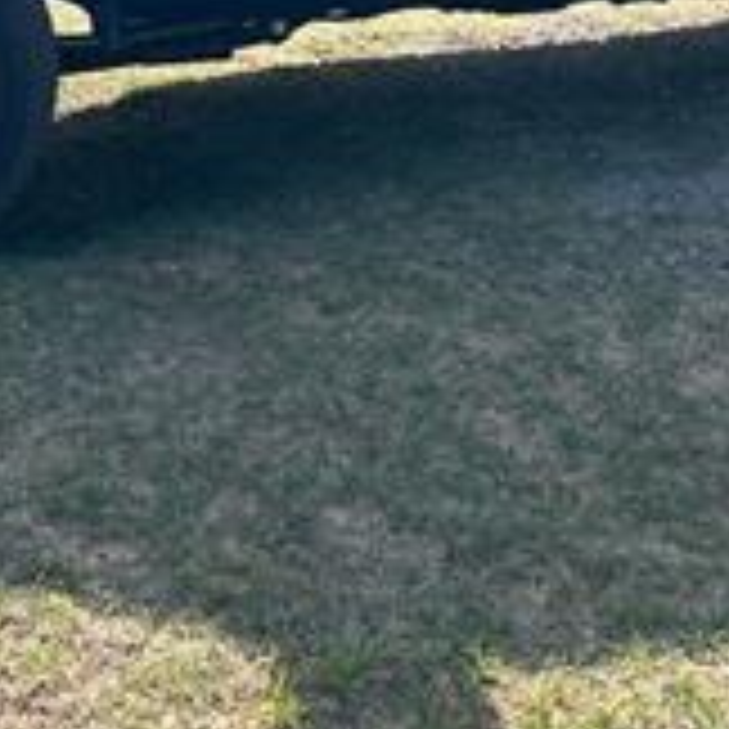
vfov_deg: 17.9
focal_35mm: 91
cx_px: 387
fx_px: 2168
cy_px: -202
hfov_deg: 19.1
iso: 50
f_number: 1.5
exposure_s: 1/1395
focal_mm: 5.7
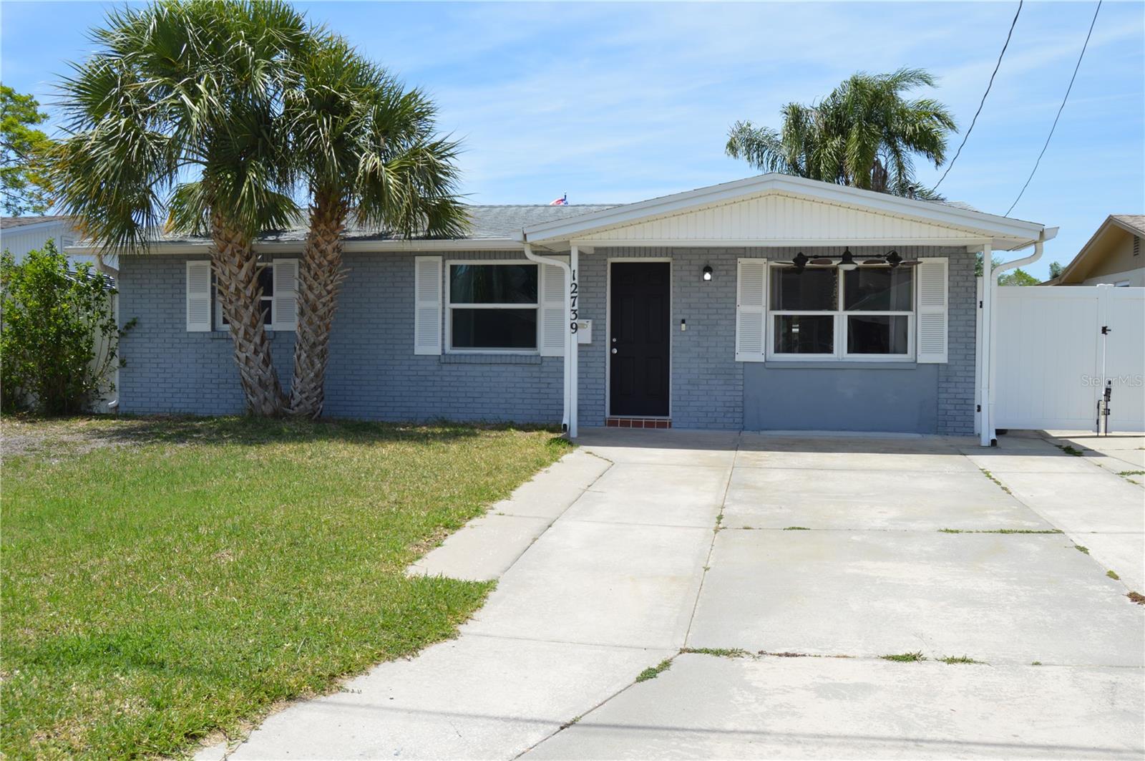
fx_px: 1096
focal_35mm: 34
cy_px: 380
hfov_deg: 55.2
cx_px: 572
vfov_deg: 38.3
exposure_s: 1/250
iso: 100
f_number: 8
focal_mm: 23
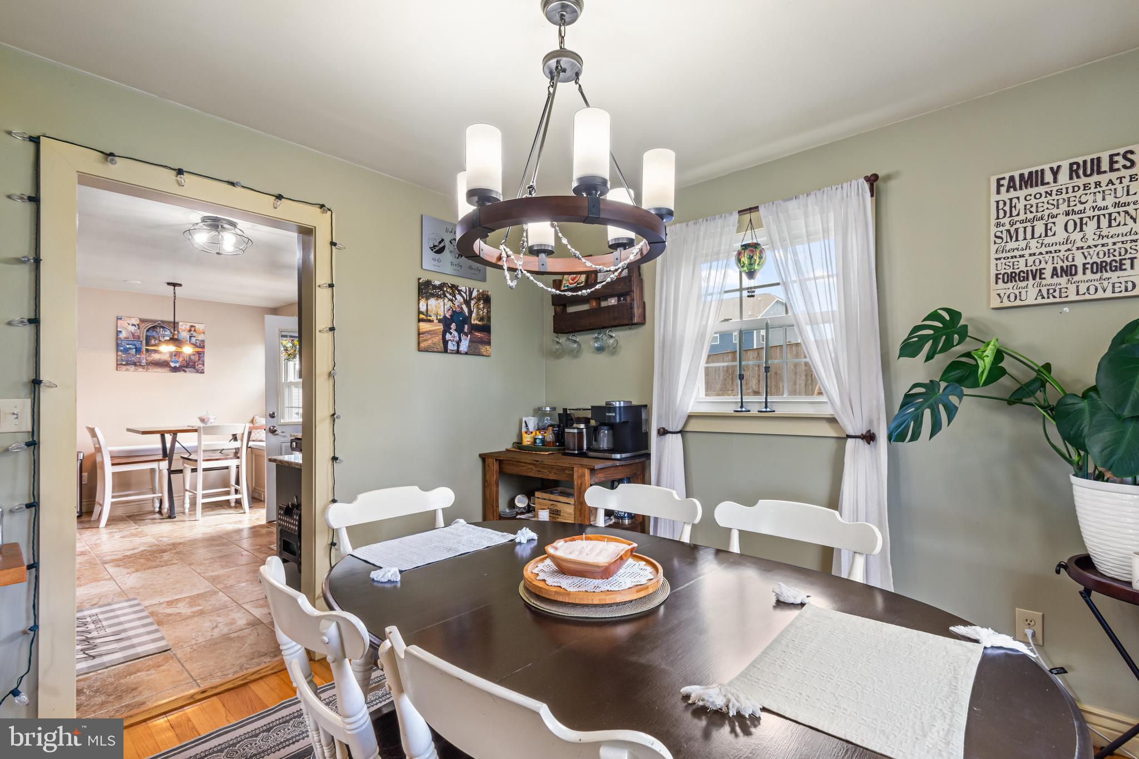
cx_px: 570
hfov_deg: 100.4
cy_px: 380
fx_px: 475
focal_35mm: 15
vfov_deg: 77.3
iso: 640
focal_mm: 10
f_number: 9
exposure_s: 1/6
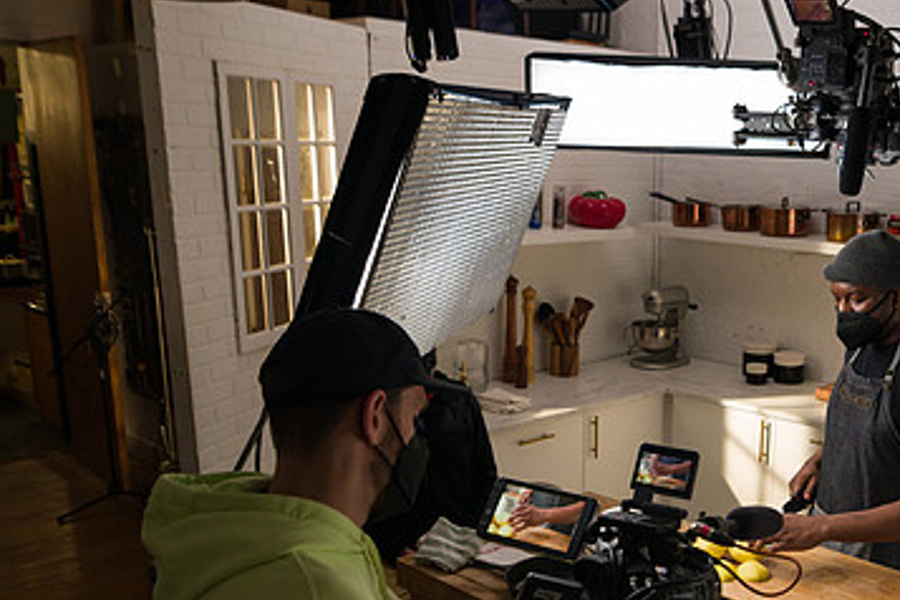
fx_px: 975
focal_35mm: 39
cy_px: 411
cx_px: 701
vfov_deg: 33.8
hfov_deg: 47.3
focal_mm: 24
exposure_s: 1/200
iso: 1600
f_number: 5
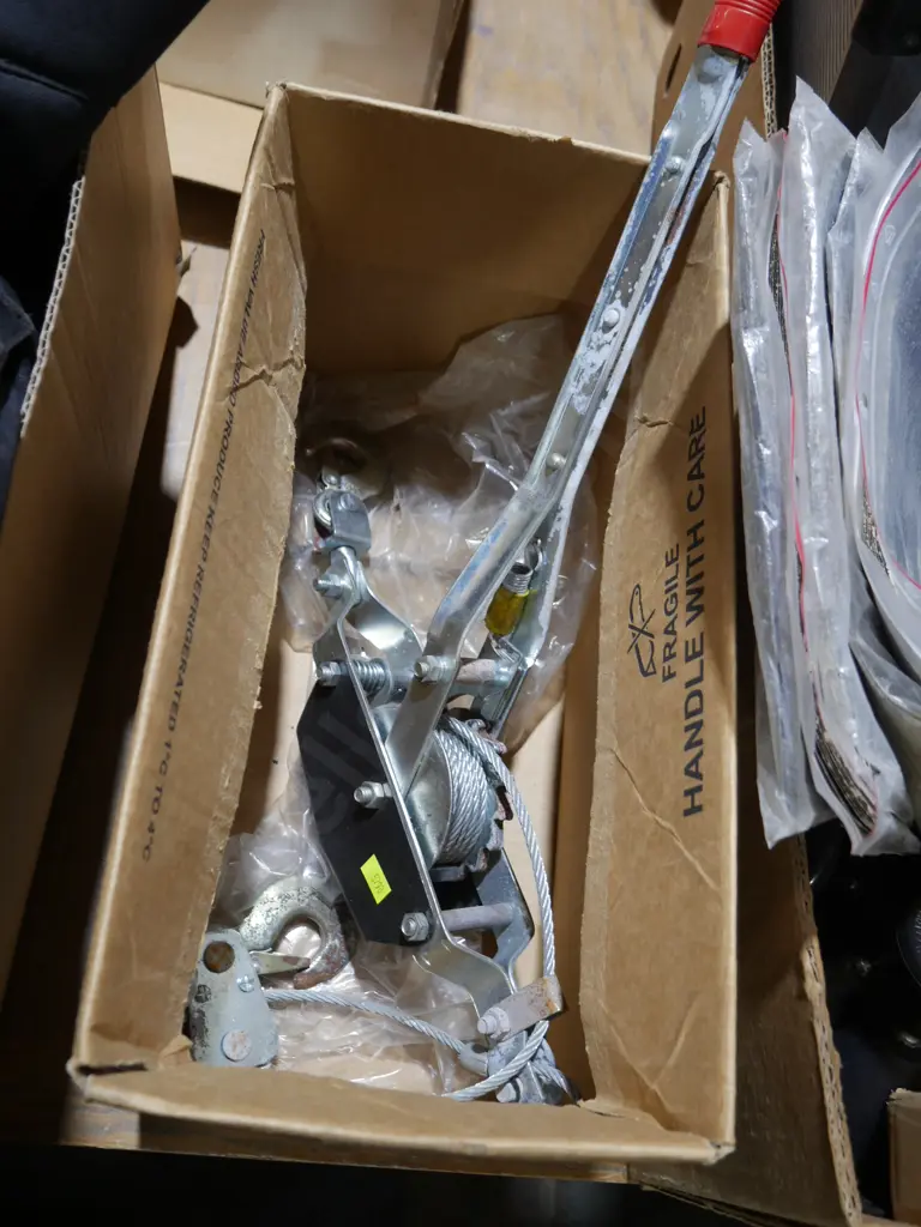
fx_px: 1135
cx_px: 460
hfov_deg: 44.2
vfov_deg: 56.8
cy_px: 614
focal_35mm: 32
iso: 400
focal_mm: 16
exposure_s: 1/60
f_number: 3.6
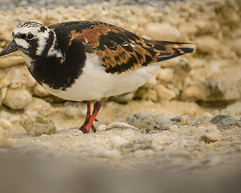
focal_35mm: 1261
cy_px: 96
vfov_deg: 1.2
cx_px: 41
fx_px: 8999
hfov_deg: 1.5
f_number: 5.6
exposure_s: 1/640
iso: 125
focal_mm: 500
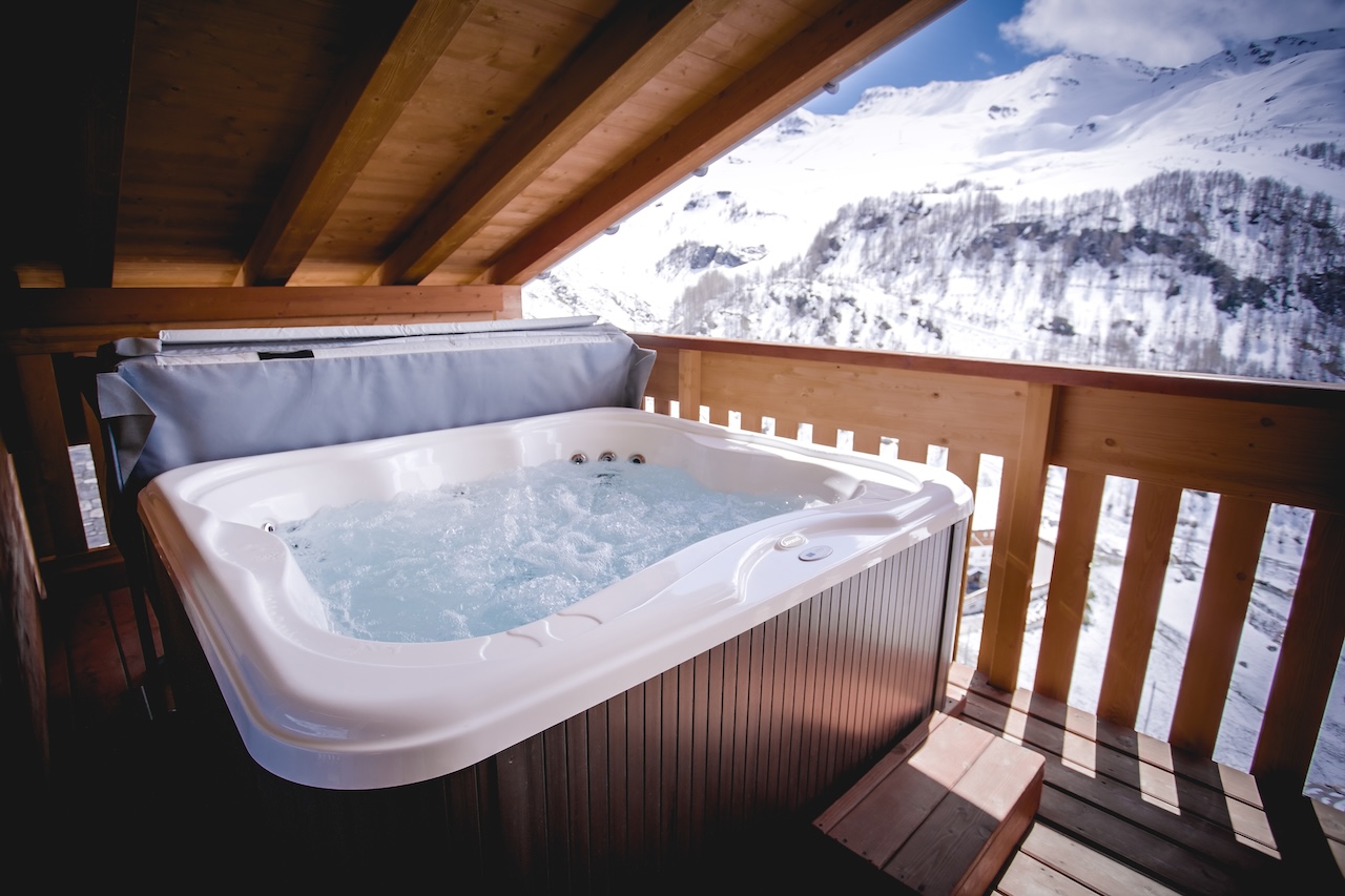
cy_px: 448
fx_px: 635
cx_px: 672
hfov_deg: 93.3
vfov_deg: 70.4
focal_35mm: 17
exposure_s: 1/1000
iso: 800
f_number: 4
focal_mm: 17
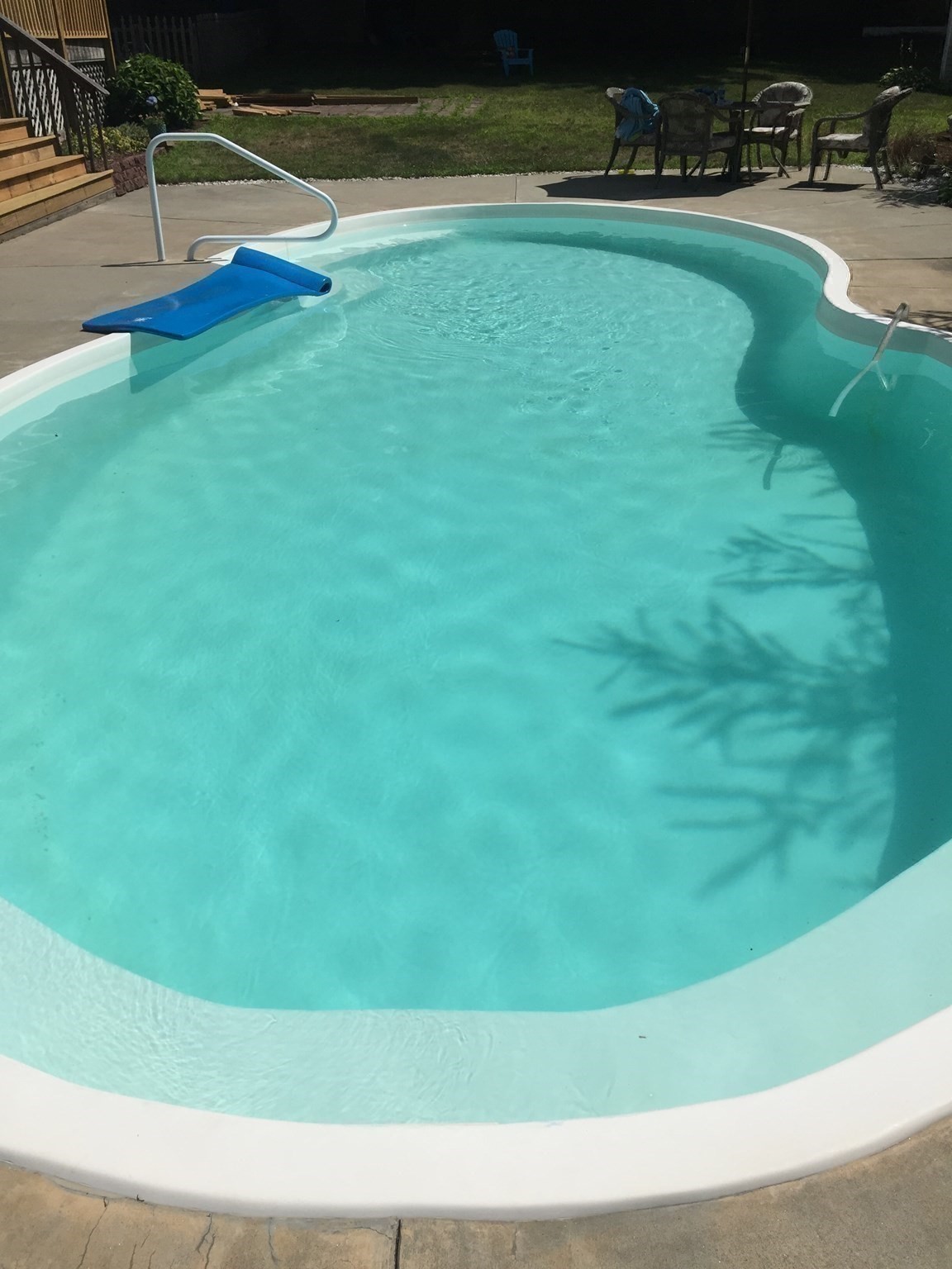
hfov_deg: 48.2
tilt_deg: -28.3
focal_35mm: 29
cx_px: 476
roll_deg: +1.7
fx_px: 1063
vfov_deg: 61.7
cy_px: 634
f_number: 2.2
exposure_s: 1/7937
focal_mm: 4.15
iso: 32
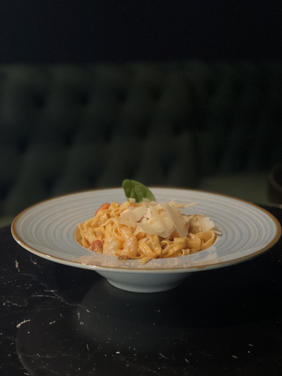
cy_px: 188
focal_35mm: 52
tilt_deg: -14.1
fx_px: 565
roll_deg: +0.1
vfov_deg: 36.8
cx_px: 141
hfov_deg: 28.0
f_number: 2
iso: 500
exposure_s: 1/33
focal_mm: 6
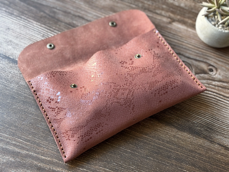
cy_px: 86
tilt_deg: -59.8
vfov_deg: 28.0
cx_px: 114
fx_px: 344
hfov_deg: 36.8
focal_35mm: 52
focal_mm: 5.96
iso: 64
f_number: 1.6
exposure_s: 1/60
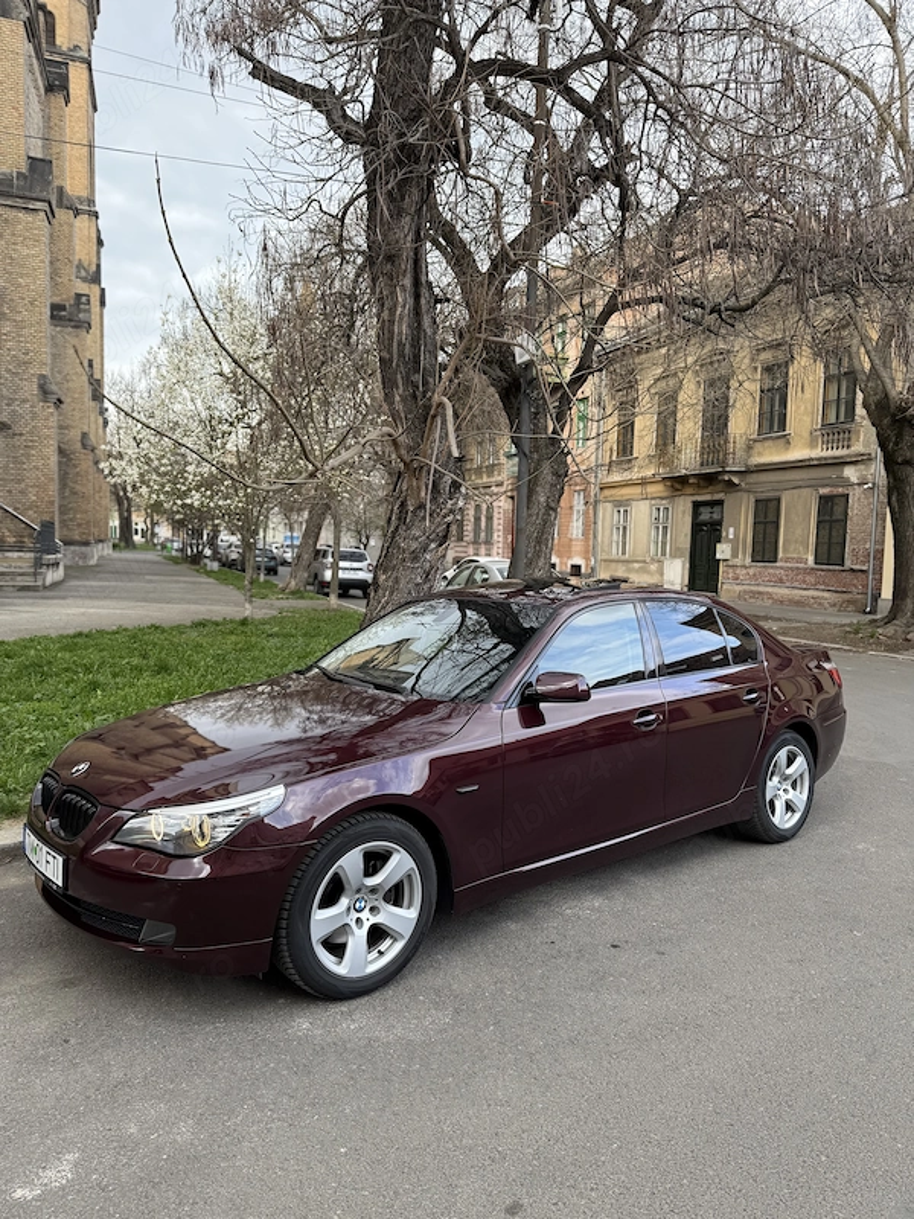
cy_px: 610
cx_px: 457
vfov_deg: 71.6
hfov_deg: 56.8
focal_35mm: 24
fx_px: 845
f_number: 1.78
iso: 100
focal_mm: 6.76
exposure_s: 1/348
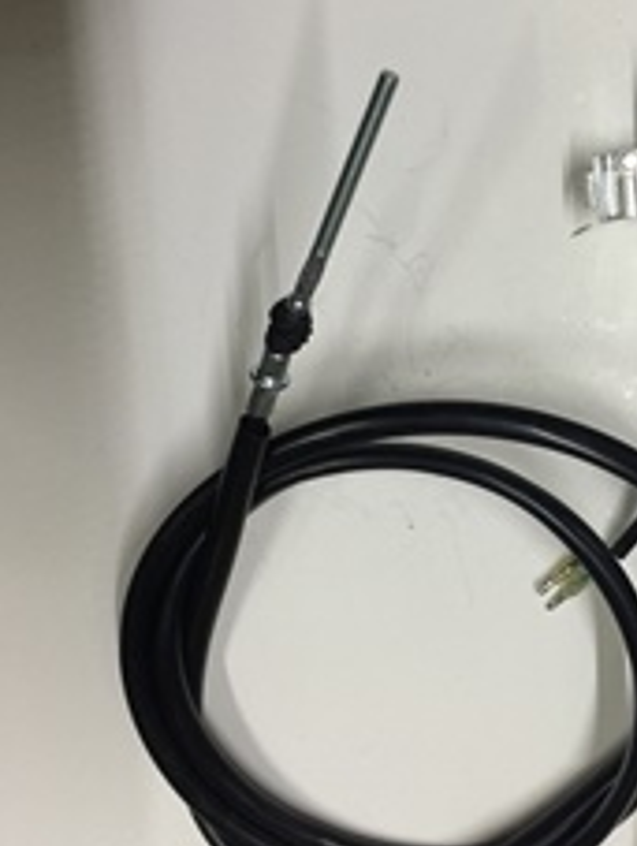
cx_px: 495
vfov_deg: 37.4
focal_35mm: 51
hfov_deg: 28.1
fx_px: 1248
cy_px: 376
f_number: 2.2
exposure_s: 1/17
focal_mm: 4.15
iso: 50
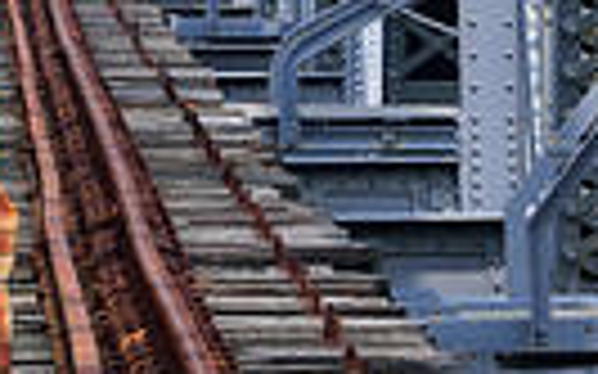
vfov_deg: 2.0
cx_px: -171
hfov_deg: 3.3
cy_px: -741
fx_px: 10459
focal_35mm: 642
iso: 200
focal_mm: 140
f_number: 9
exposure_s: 1/125
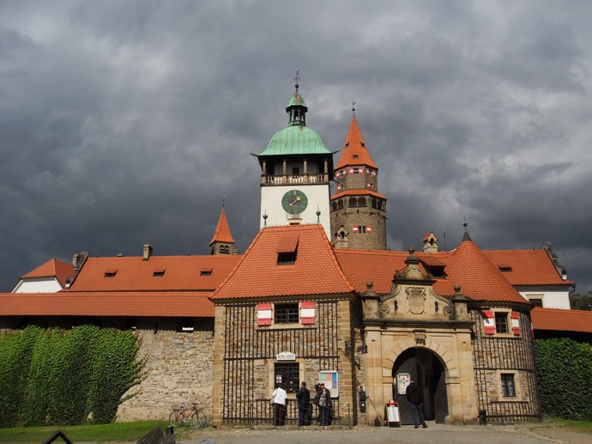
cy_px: 222
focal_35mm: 35
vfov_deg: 40.7
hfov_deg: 52.6
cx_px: 296
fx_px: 598
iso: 80
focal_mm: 6.3
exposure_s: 1/500
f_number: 8.2
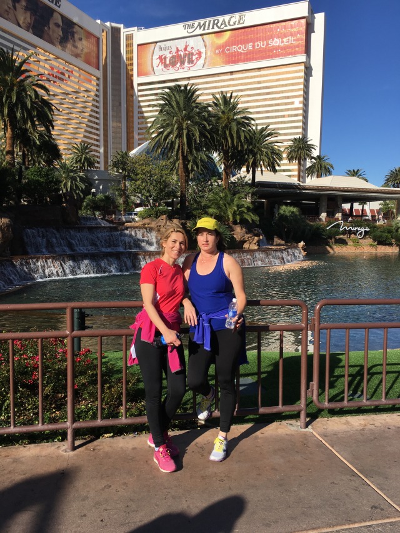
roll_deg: -0.2
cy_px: 266
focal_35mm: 29
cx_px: 200
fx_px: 447
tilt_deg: -3.7
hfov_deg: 48.2
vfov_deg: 61.7
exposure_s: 1/1972
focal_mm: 4.15
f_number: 2.2
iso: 25
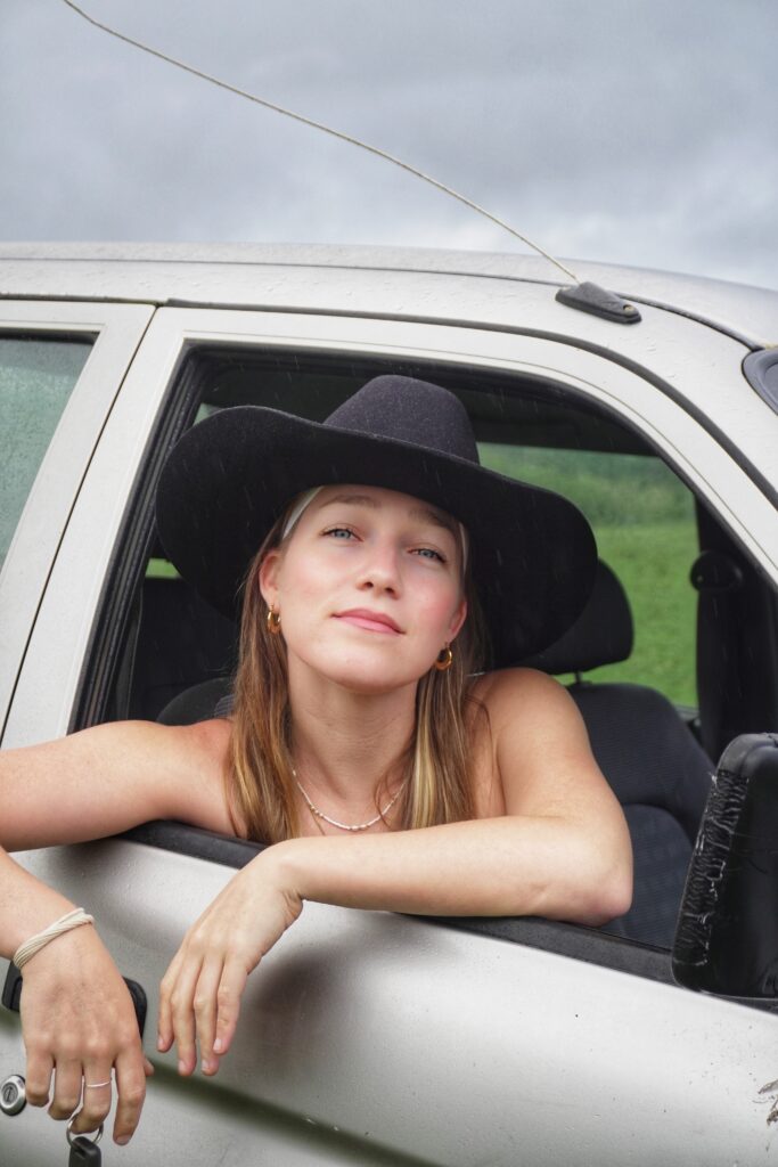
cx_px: 389
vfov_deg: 36.9
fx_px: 1750
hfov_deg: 25.1
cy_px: 584
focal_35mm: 54
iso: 400
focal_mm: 36
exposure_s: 1/200
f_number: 5.6
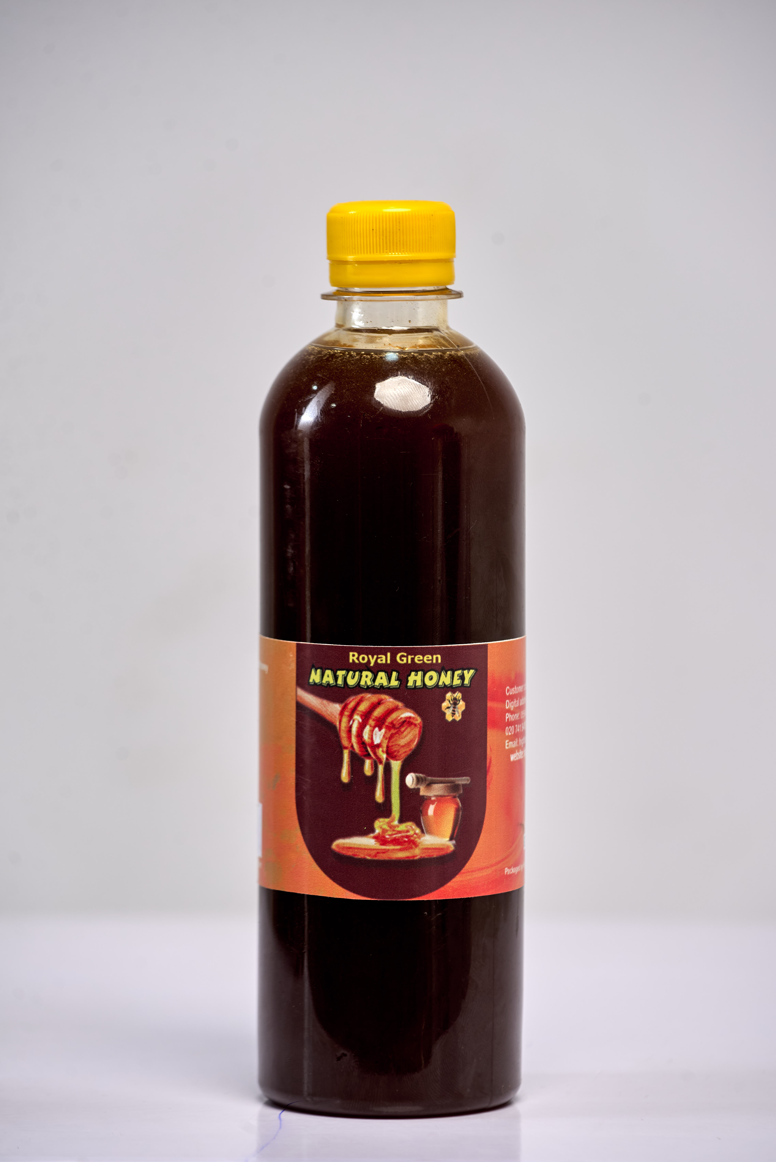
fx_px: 4845
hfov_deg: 9.2
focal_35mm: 150
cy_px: 581
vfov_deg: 13.7
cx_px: 388
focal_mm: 150
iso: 100
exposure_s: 1/100
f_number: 7.1
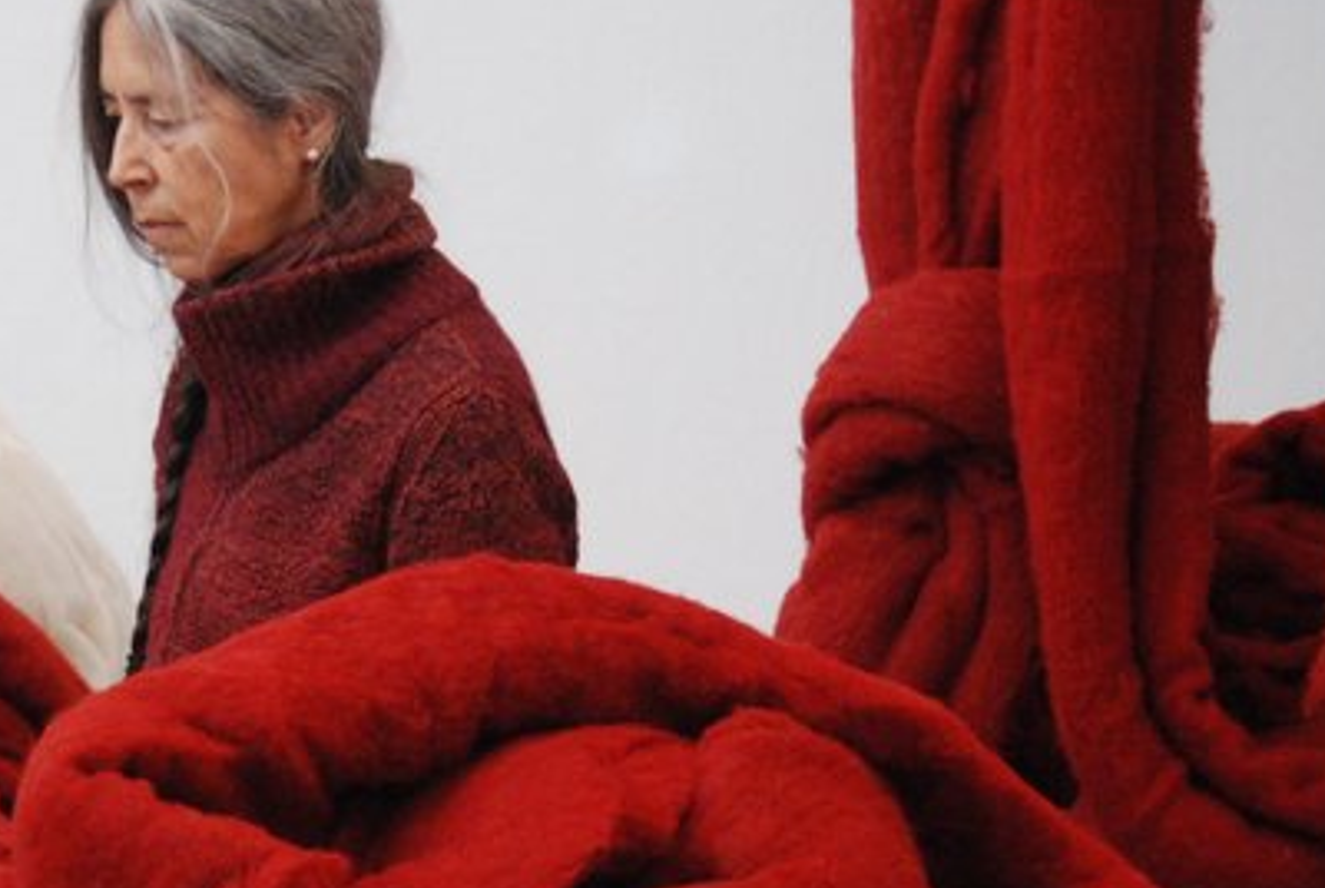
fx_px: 5529
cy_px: 578
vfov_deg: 9.2
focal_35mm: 150
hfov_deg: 13.6
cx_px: 308
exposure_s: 1/80
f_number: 4.5
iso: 1600
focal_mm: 50
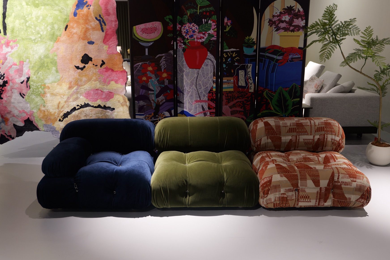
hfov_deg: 57.2
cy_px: 127
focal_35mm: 33
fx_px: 358
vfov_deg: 40.0
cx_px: 194
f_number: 2.8
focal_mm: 32
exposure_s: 1/40
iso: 500
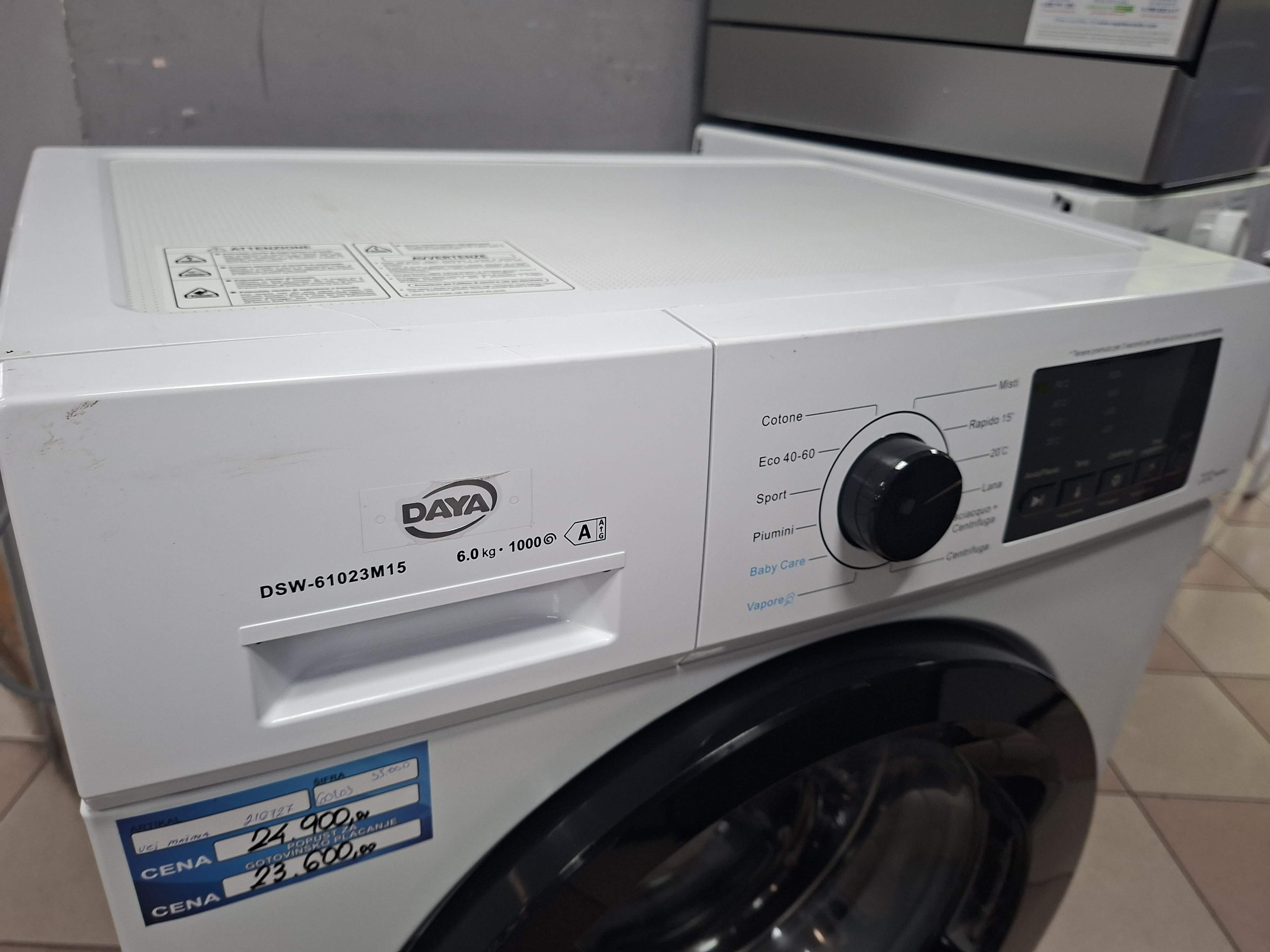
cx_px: 635
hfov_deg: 73.9
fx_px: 844
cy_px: 476
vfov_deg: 58.9
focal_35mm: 23
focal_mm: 5.54
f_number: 1.8
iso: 160
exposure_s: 1/50
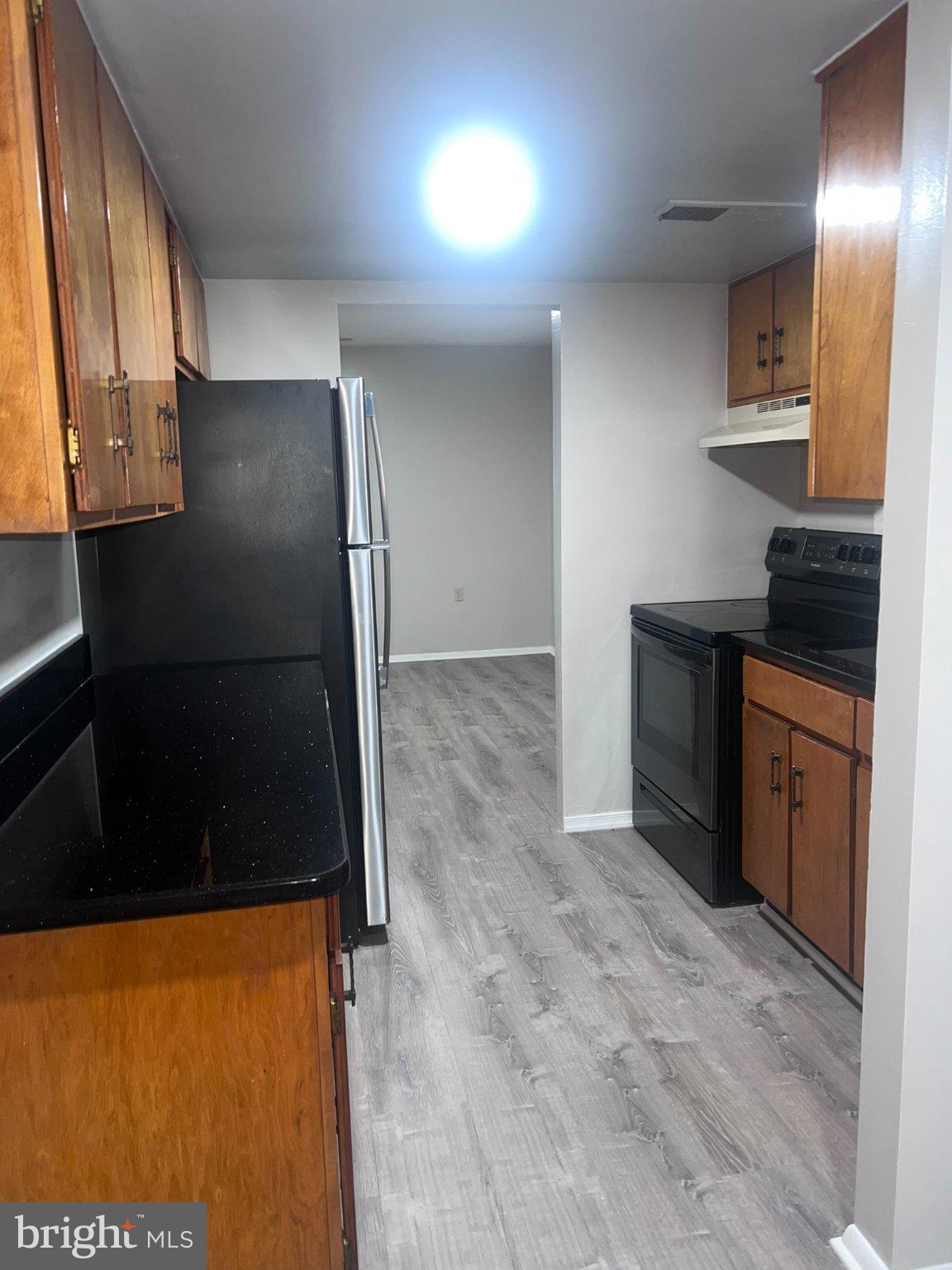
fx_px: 953
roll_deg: +1.0
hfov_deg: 53.1
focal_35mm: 26
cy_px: 635
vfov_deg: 67.3
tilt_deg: -7.7
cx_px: 476
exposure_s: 1/20
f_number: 1.5
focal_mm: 5.7
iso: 64
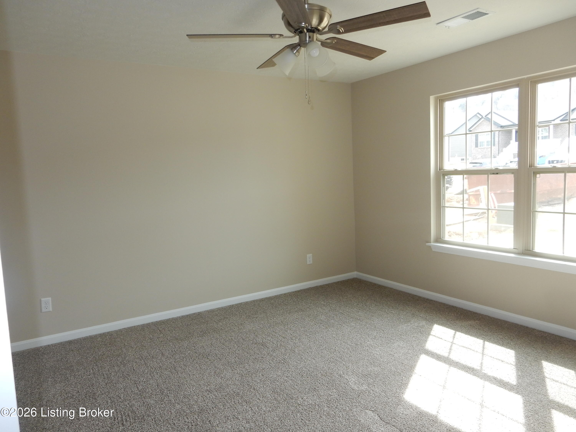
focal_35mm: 25
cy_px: 216
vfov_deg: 54.9
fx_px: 416
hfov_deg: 69.4
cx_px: 288
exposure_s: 1/60
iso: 125
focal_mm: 4.5
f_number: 3.7
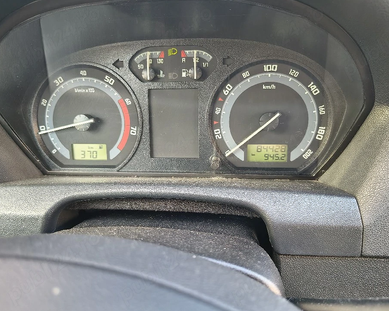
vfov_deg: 54.9
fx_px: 299
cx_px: 194
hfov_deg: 66.0
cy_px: 158
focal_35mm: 26
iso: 684
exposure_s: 1/50.3
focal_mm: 5.56
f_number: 1.8
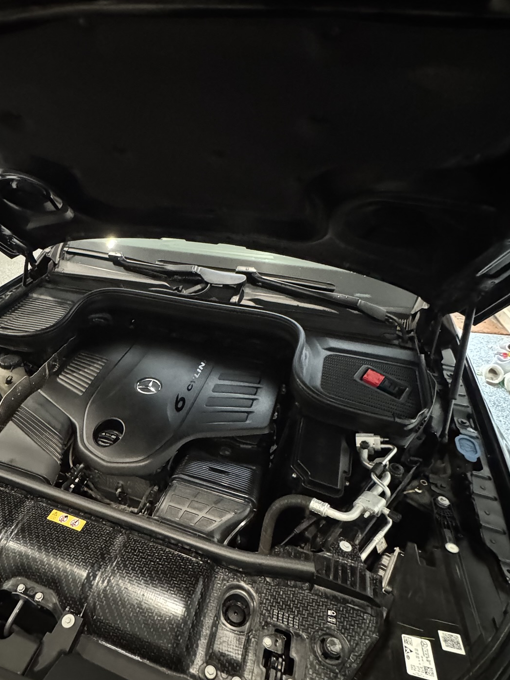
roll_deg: -1.6
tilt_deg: -32.3
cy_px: 372
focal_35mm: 20
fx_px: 393
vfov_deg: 81.5
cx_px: 167
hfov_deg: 64.1
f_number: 2.2
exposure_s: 1/30
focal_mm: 2.22
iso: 1600
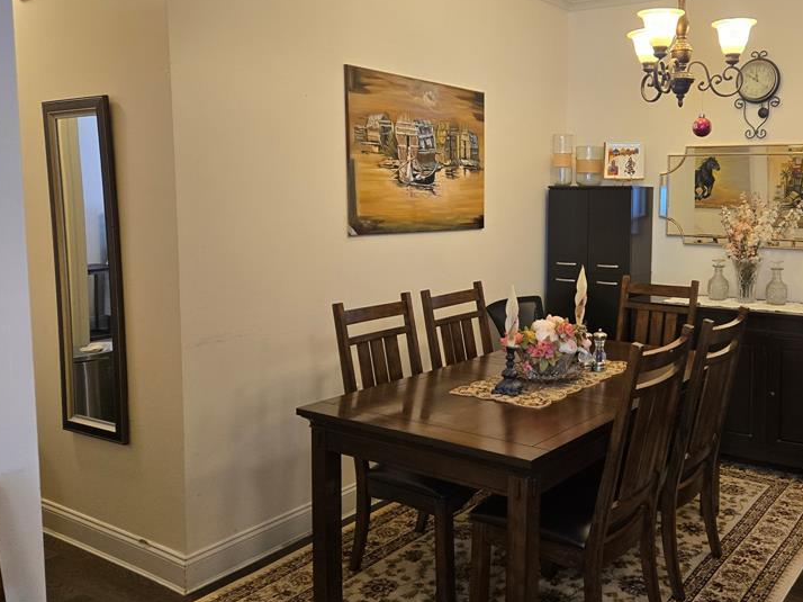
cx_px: 559
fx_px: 765
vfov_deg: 42.7
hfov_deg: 53.8
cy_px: 244
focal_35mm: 33
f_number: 1.8
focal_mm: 5.4
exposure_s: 1/120
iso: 125
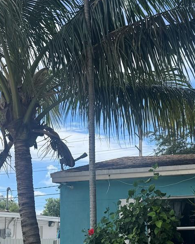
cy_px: 188
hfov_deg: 23.4
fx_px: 454
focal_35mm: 63
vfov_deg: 29.5
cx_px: 186
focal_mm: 6.76
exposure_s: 1/2604
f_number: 1.78
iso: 80
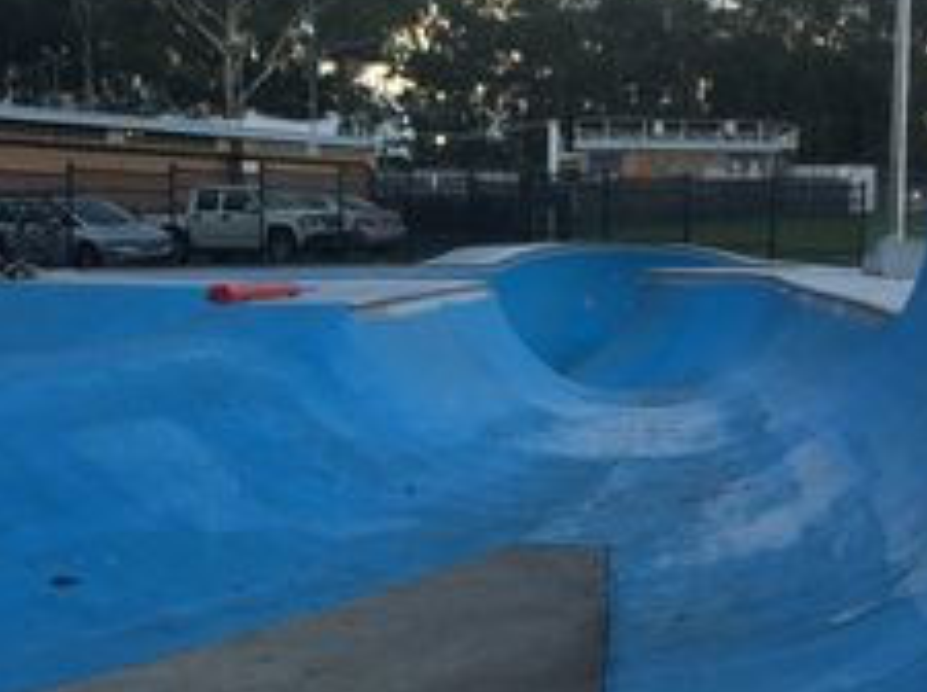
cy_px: 416
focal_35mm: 62
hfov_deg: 31.2
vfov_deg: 23.5
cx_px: 453
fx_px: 1658
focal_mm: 4.15
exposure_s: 1/105
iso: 25
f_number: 2.2
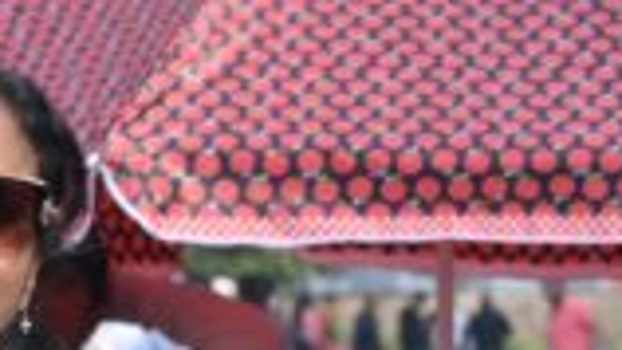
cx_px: 1177
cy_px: 494
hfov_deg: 8.1
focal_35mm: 254
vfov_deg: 4.8
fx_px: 4191
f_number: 5.6
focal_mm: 50
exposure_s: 1/320
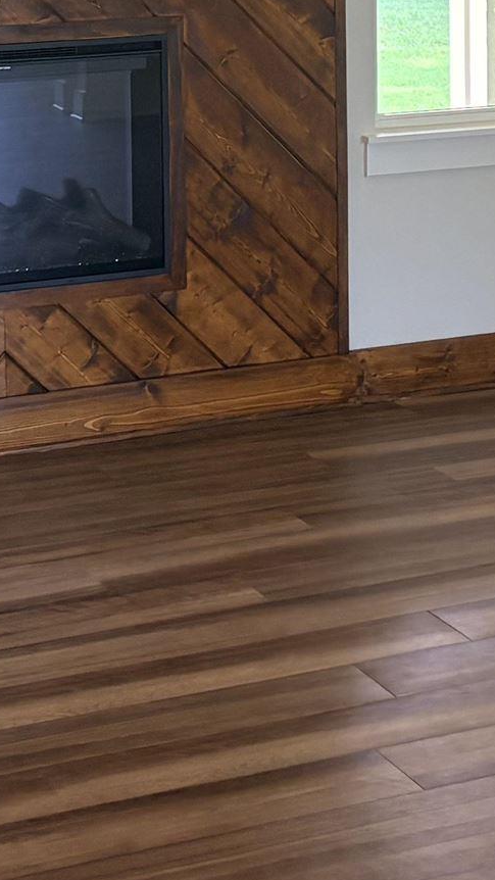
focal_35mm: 101
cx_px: 282
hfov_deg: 12.0
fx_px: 2356
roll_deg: +0.8
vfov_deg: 20.1
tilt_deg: -1.7
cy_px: -117
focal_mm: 5.96
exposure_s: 1/78
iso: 125
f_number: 1.6
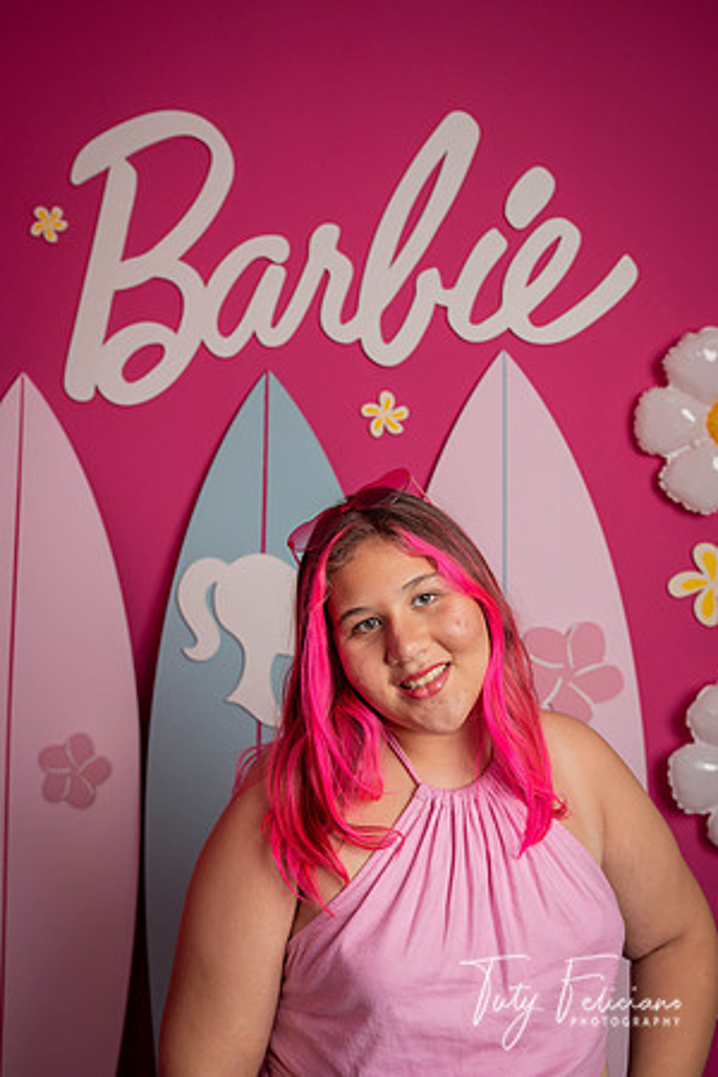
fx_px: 1226
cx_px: 359
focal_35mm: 41
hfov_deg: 32.6
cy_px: 538
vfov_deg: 47.4
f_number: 4.5
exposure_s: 1/100
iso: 200
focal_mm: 41
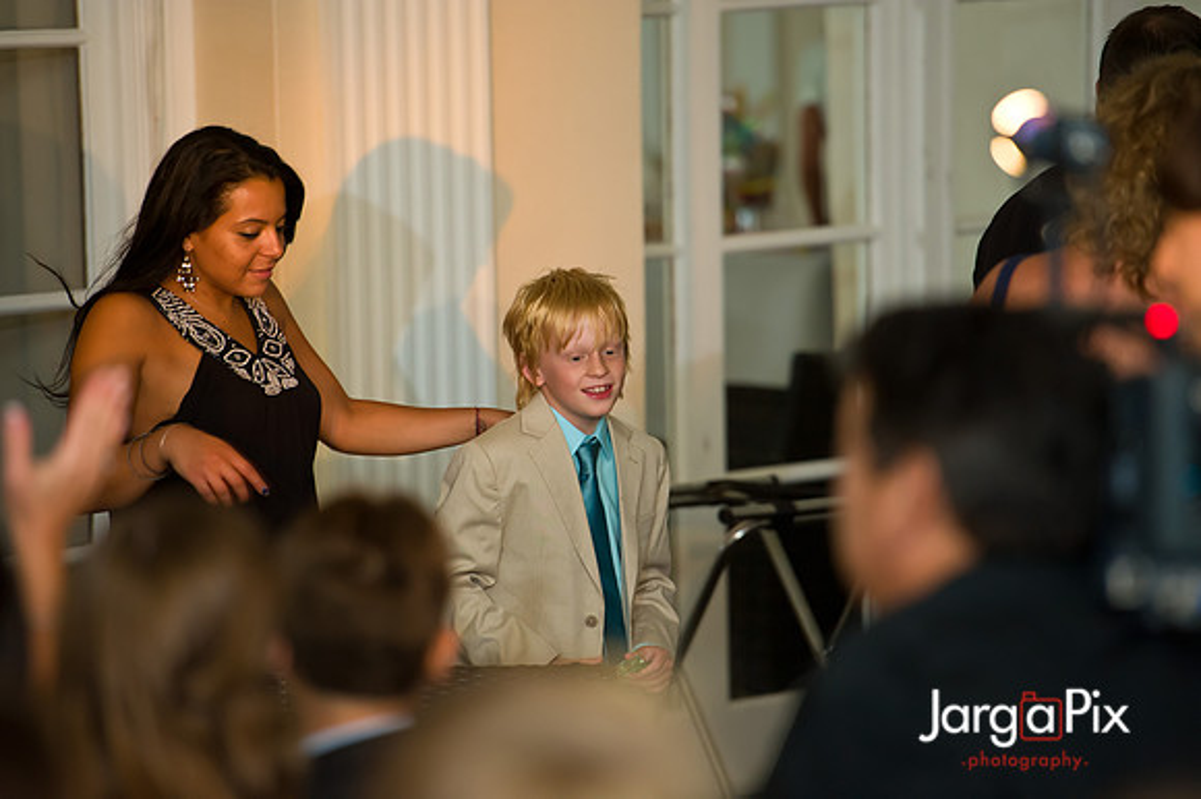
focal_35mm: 200
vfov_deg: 6.9
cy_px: 400
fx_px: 6668
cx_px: 600
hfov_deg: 10.3
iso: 1600
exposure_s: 1/125
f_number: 3.2
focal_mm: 200
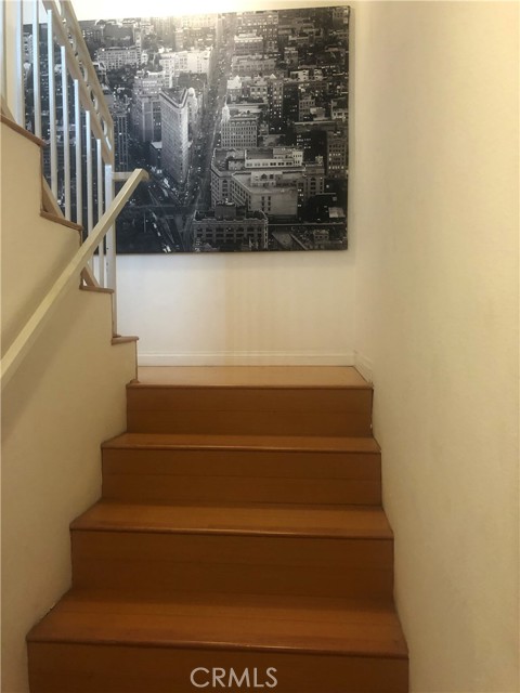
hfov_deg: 49.7
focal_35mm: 28
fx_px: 561
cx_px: 260
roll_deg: +0.8
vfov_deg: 63.4
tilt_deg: -2.5
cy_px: 346
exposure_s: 1/15
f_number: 1.8
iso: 80
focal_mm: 4
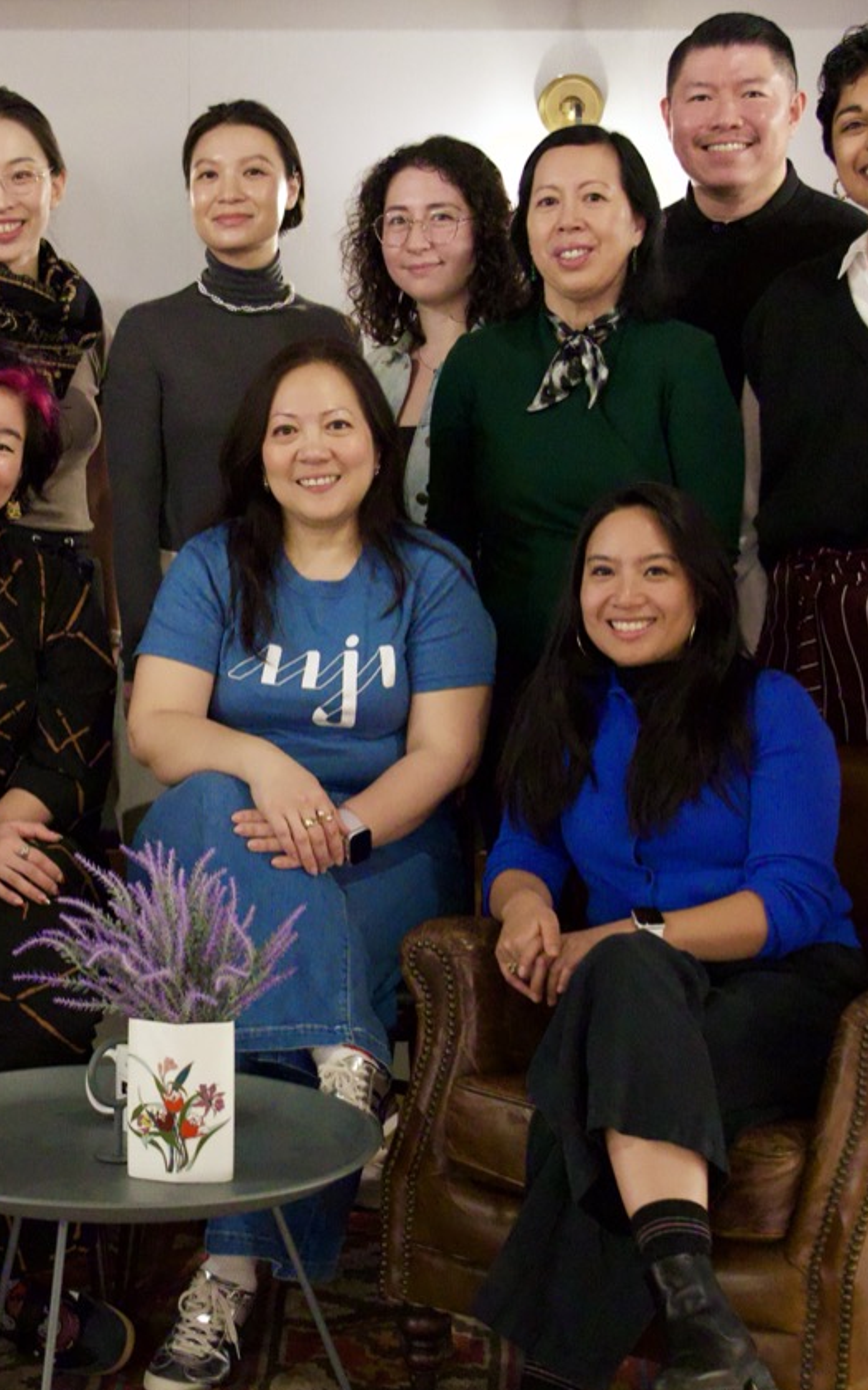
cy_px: 748
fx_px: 2498
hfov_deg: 19.5
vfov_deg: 31.1
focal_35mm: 66
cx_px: 139
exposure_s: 1/125
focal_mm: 34
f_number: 4
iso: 12800
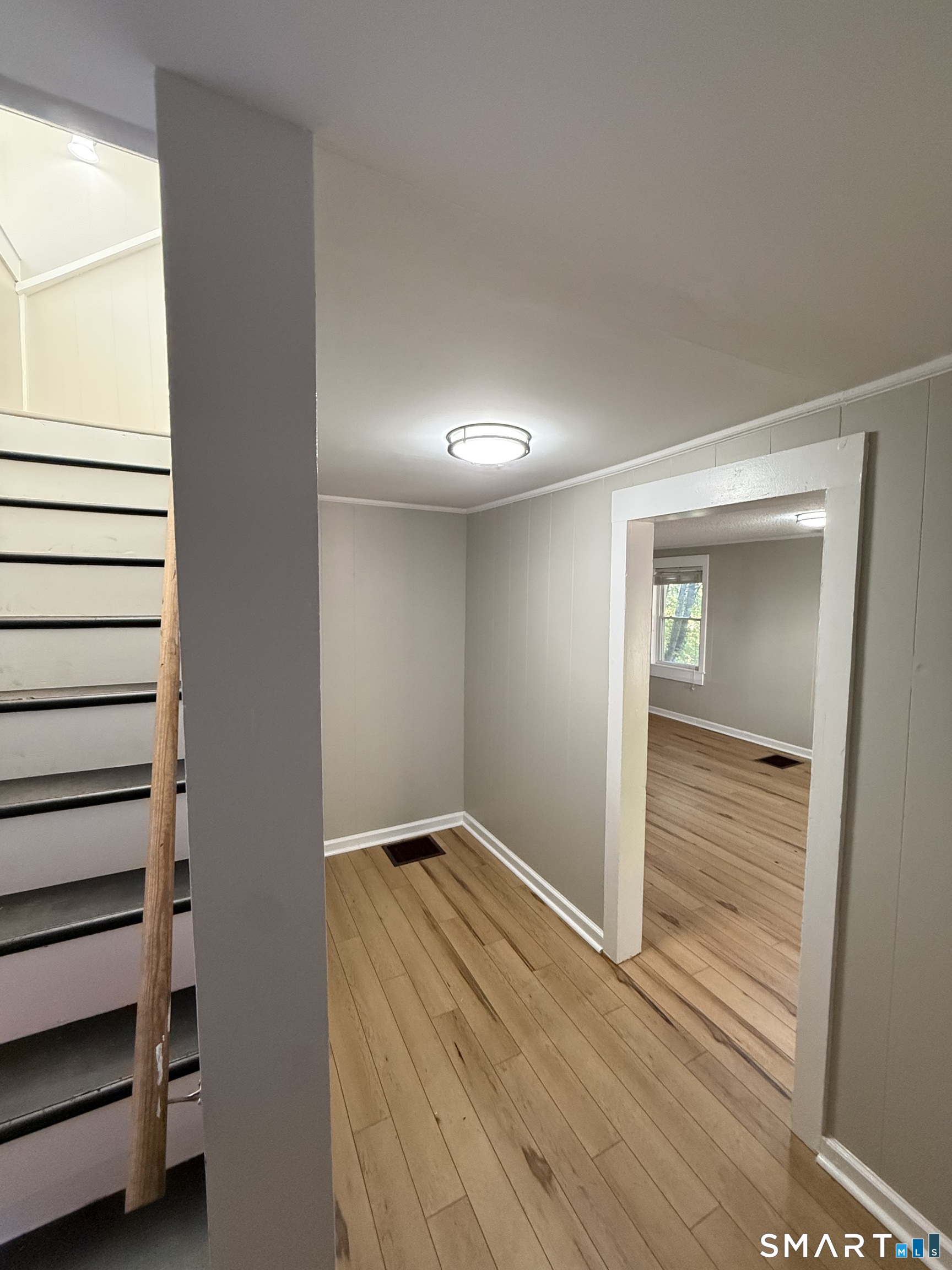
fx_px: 513
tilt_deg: -3.4
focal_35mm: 14
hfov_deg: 85.7
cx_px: 476
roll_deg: -1.3
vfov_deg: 102.1
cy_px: 635
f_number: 2.2
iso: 640
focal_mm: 2.22
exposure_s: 1/120
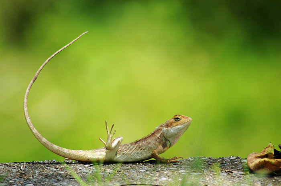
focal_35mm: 450
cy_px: 93
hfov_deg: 4.6
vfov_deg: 3.0
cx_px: 140
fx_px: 3508
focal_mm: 300
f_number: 5.6
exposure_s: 1/800
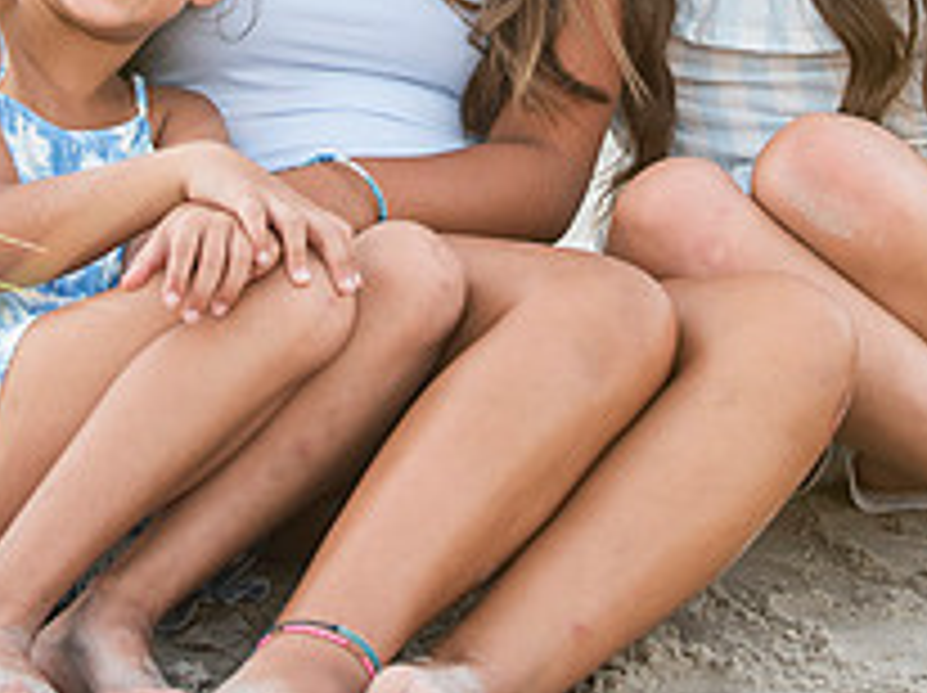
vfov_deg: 7.3
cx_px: 479
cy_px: -76
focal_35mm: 201
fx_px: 5376
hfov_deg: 9.9
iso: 250
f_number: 3.2
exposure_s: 1/640
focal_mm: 70
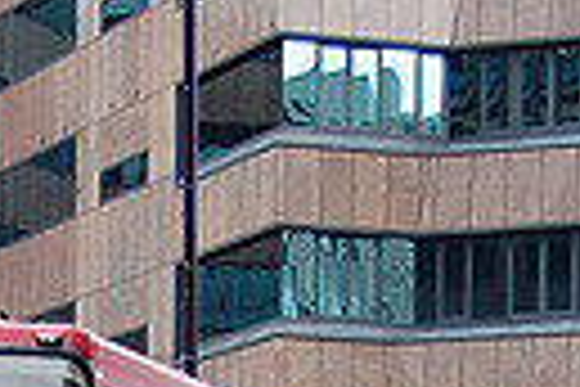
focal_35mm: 216
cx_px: -49
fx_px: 3480
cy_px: 817
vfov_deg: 6.2
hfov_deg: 9.4
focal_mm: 32
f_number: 4.5
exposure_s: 1/500
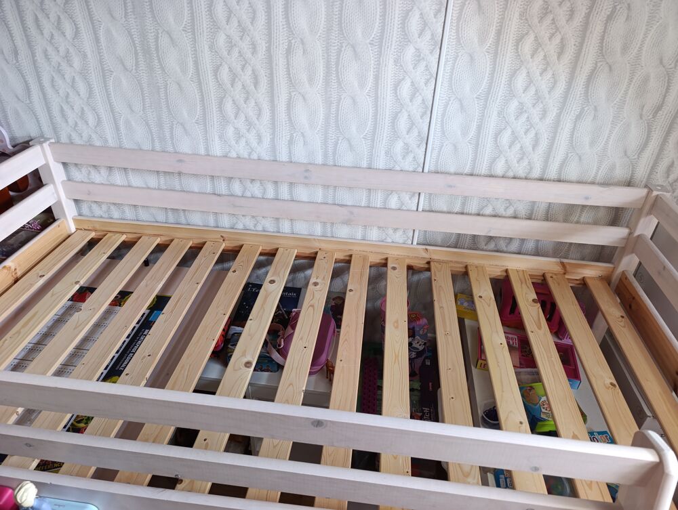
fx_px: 451
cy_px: 255
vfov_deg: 59.0
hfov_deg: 73.8
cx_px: 339
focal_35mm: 23
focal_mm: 6.14
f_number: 1.6
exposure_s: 1/50
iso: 640
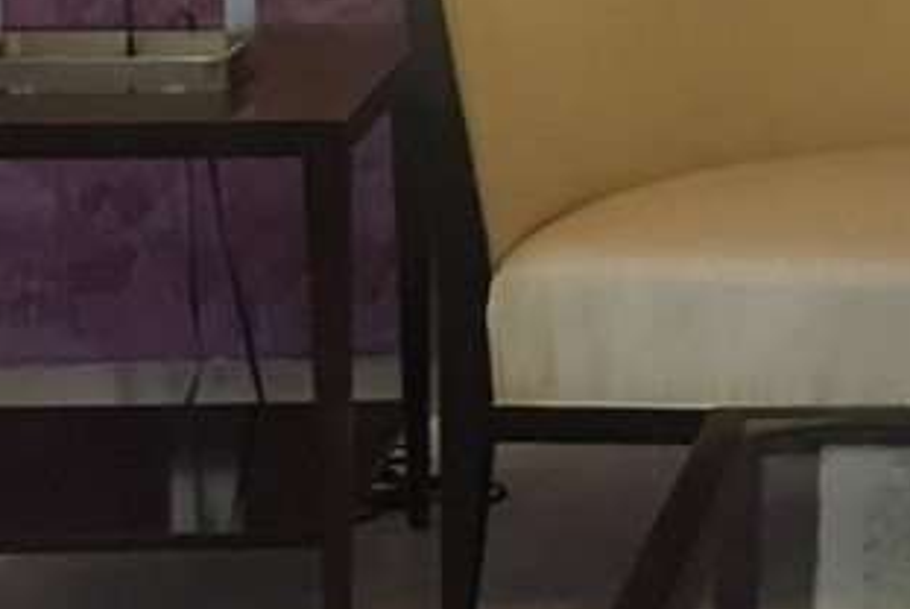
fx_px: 3922
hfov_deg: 12.5
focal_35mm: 155
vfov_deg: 8.7
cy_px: -187
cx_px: 1448
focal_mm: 4.15
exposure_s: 1/30
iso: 160
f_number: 2.2
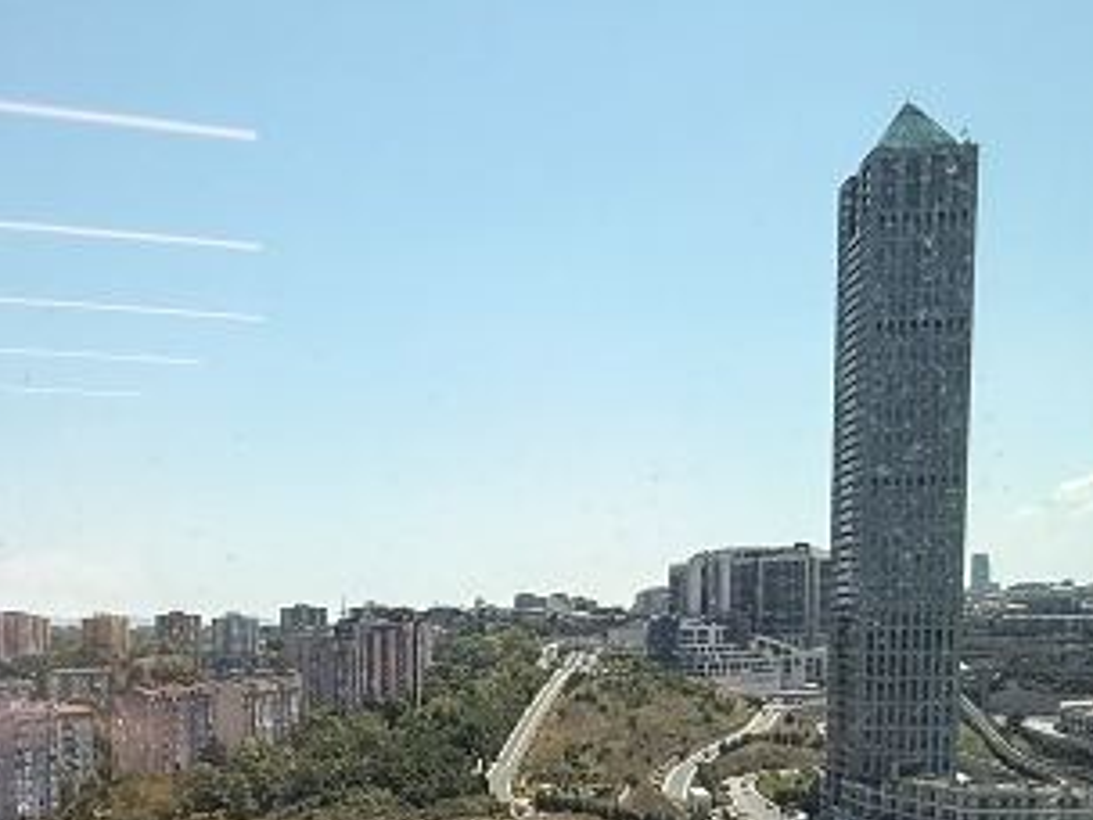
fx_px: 1452
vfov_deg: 29.6
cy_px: 798
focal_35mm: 46
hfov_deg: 40.3
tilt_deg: -6.4
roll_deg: +0.6
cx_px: 298
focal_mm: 2.22
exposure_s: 1/1050
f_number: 2.2
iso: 50
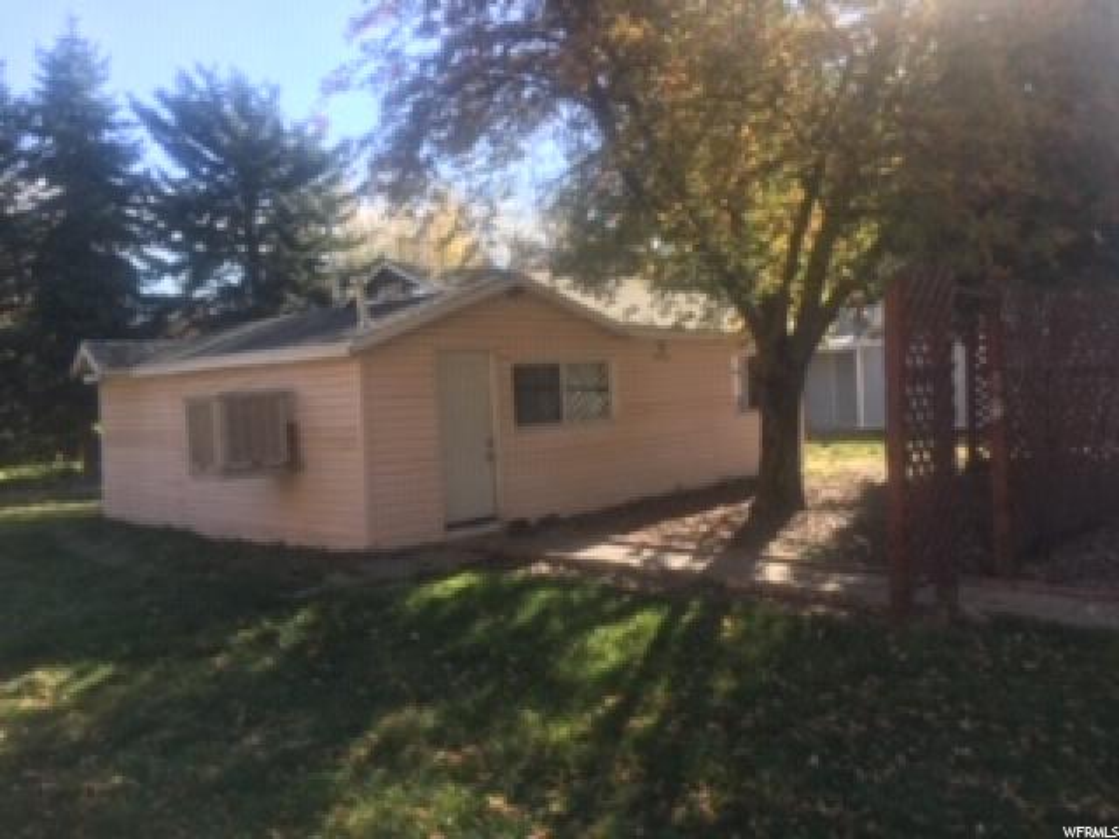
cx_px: 560
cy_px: 420
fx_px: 937
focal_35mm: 29
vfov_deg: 48.2
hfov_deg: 61.7
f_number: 2.2
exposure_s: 1/361
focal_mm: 4.15
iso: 25
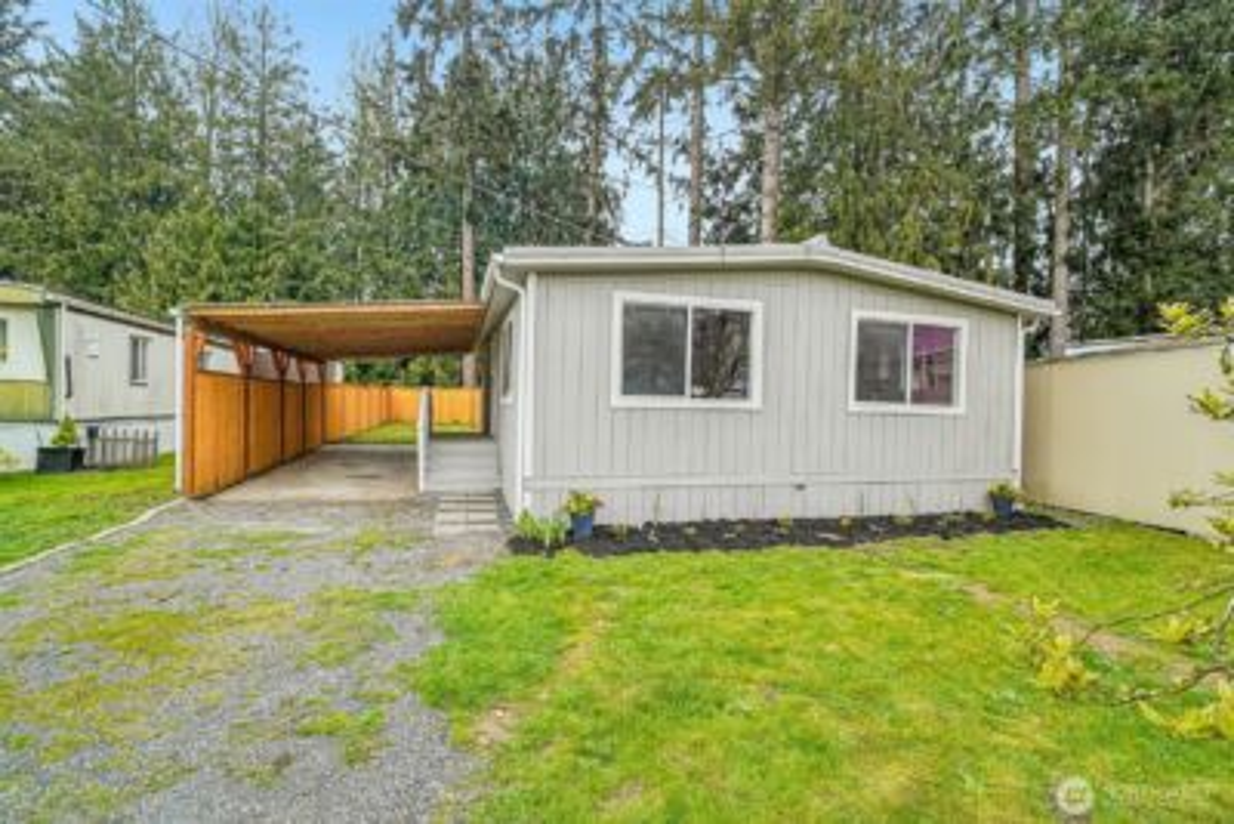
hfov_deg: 96.7
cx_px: 617
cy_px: 412
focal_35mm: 16
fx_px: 549
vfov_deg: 73.8
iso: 1600
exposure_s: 1/640
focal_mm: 16
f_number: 8
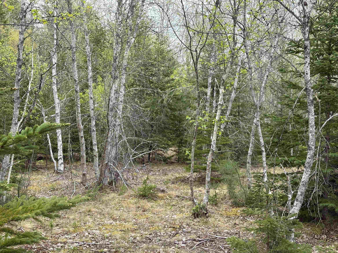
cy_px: 126
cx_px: 169
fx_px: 508
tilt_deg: +0.9
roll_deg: -0.3
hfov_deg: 36.8
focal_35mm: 52
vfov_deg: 28.0
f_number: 1.6
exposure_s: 1/624
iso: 32
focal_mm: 5.96
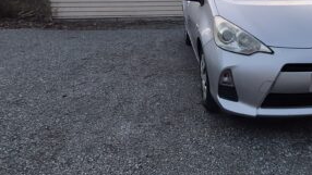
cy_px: 59
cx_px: 236
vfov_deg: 31.0
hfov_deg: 50.5
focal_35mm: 38
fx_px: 314
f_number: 2.2
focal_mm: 1.74
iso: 250
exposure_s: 1/50
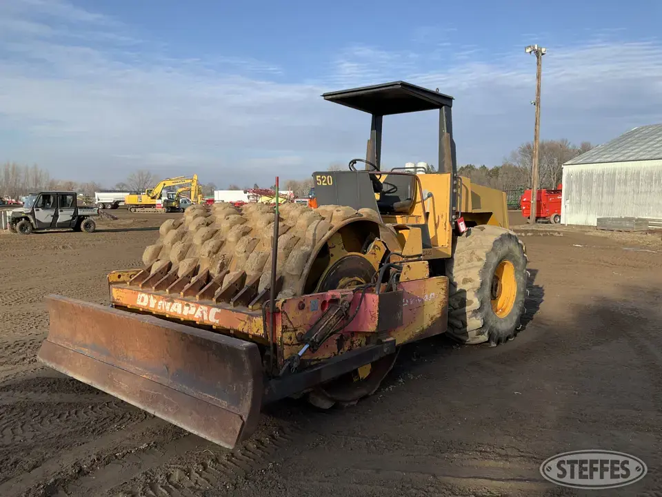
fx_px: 555
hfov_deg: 61.7
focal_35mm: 29
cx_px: 331
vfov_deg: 48.2
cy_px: 248
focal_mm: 3
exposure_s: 1/1195
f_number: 1.8
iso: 25
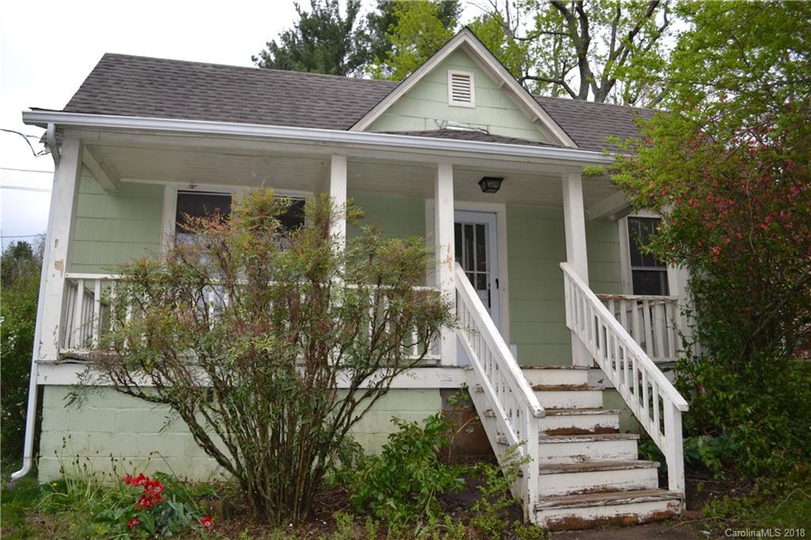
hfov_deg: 67.4
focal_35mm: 27
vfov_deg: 47.9
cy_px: 270
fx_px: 608
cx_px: 406
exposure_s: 1/200
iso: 180
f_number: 3.5
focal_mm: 18
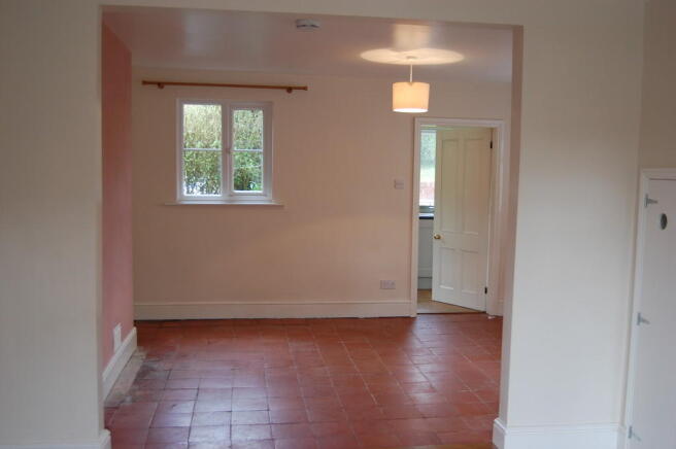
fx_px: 675
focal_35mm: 36
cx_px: 338
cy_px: 224
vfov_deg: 36.8
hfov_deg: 53.2
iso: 400
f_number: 4
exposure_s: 1/40
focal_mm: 24
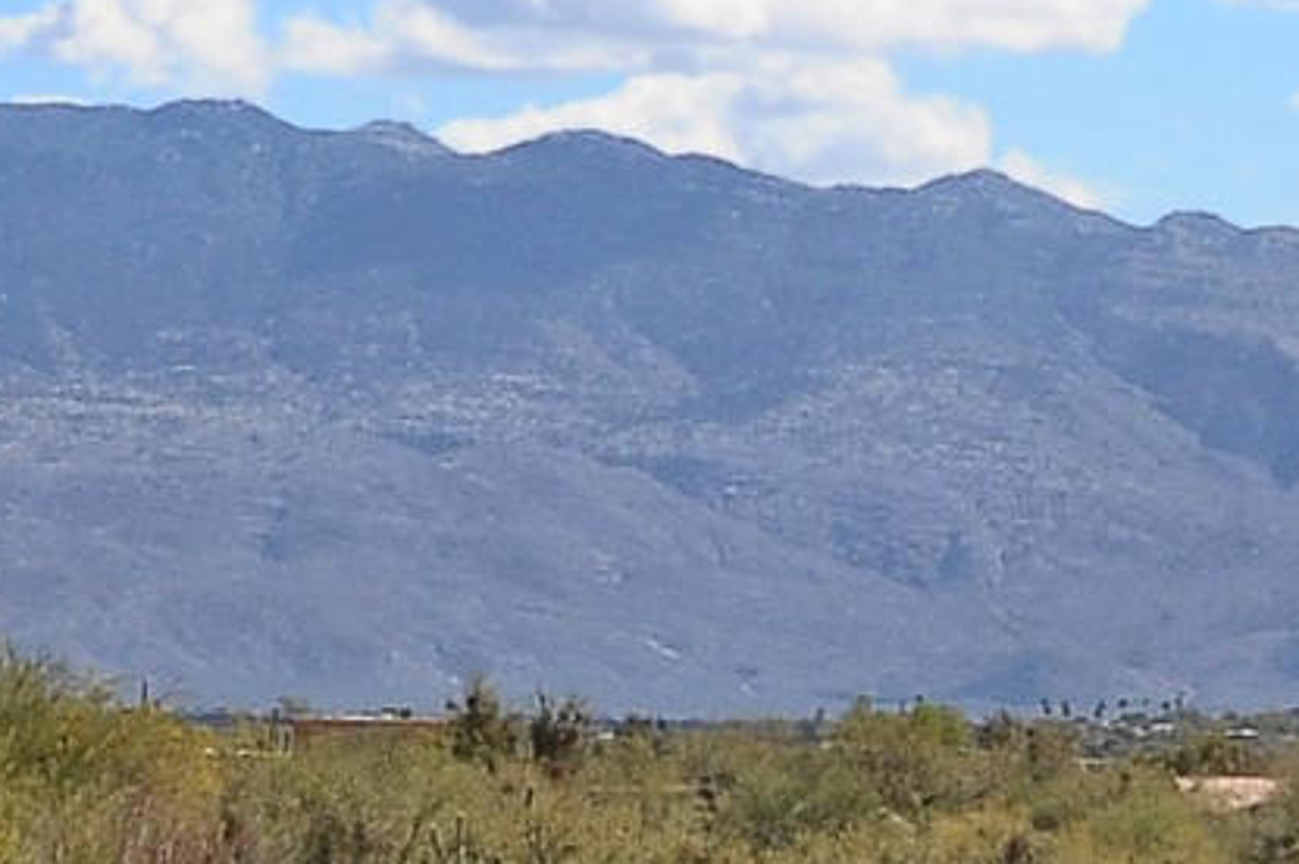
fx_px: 9122
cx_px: 1296
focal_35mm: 253
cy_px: 914
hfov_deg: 8.1
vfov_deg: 5.4
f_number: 14
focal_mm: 35
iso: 640
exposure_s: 1/500
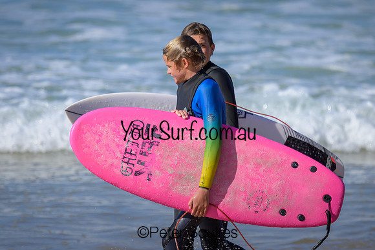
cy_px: 114
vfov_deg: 1.3
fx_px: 11446
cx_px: 207
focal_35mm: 1099
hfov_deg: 1.9
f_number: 6.3
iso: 360
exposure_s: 1/2000
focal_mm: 800
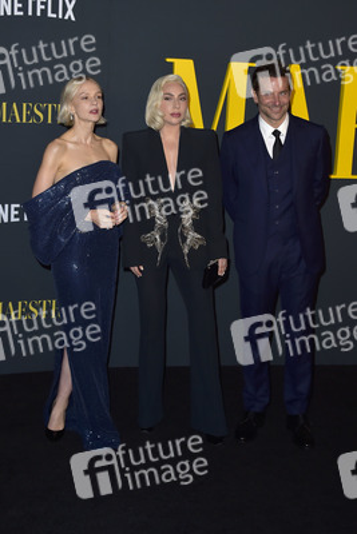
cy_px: 267
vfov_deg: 36.2
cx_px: 178
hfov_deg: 24.6
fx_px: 817
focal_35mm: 55
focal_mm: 55
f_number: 6.3
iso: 320
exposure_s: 1/250
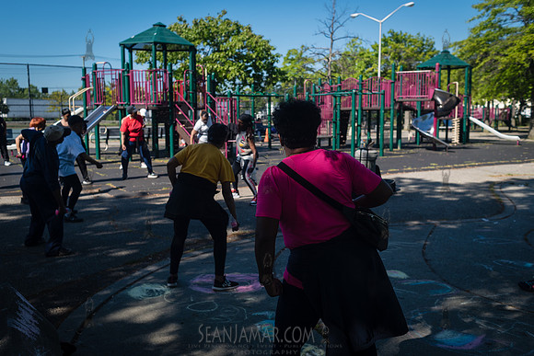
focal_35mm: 35
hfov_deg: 54.4
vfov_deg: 37.9
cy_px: 178
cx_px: 267
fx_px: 519
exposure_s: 1/1250
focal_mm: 35
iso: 200
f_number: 4.5
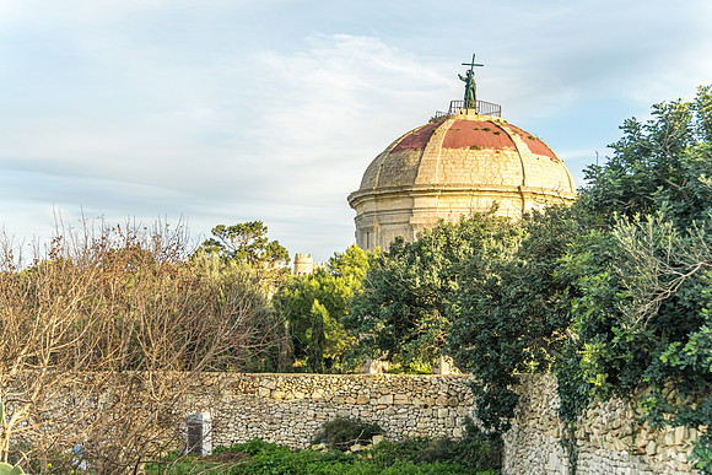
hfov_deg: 35.9
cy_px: 238
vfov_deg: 24.4
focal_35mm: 56
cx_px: 356
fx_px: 1098
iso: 400
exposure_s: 1/250
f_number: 5.6
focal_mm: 37
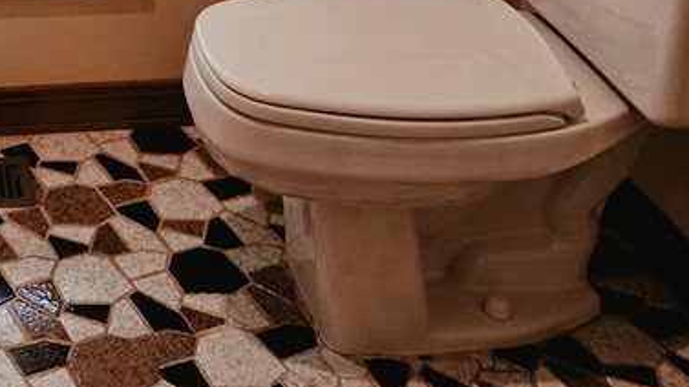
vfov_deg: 15.2
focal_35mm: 68
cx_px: 49
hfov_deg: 29.5
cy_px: -316
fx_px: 1242
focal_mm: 5.4
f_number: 1.8
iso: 160
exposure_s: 1/120
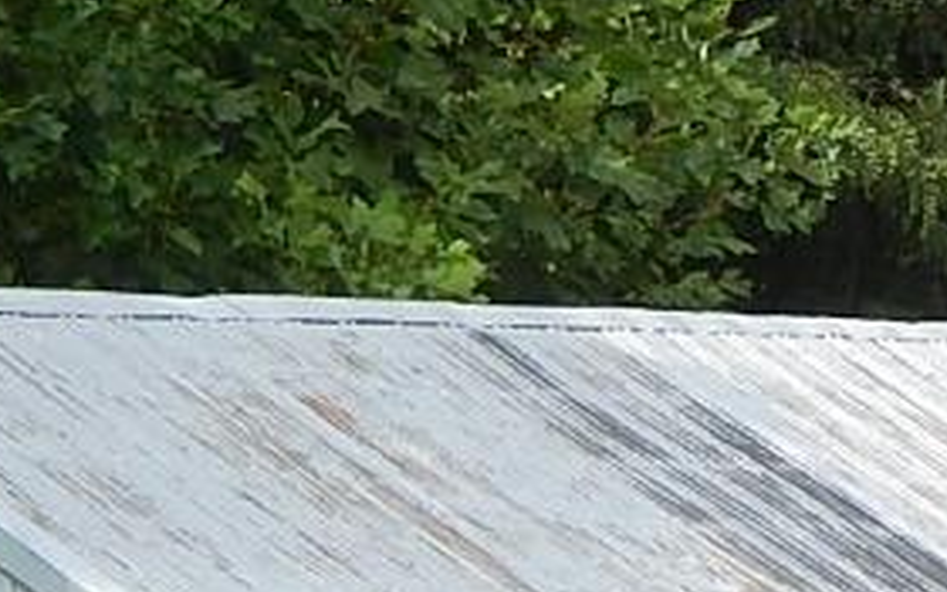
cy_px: 563
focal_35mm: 483
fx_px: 12466
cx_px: 1782
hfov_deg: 4.3
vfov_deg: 2.7
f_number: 4.3
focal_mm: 15.3
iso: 125
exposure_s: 1/400
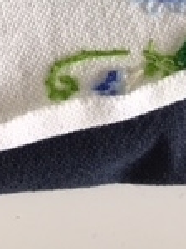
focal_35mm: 124
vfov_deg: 13.4
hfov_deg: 11.9
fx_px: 891
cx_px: 141
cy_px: -266
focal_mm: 4.15
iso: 32
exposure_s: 1/30
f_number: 2.2
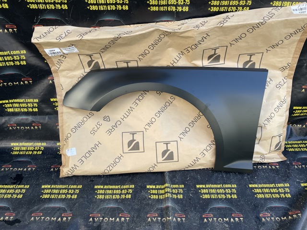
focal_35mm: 26
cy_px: 115
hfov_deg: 67.3
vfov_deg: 53.0
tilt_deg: -37.2
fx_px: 230
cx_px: 154
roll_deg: -0.3
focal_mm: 4.2
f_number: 1.6
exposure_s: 1/344
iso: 32
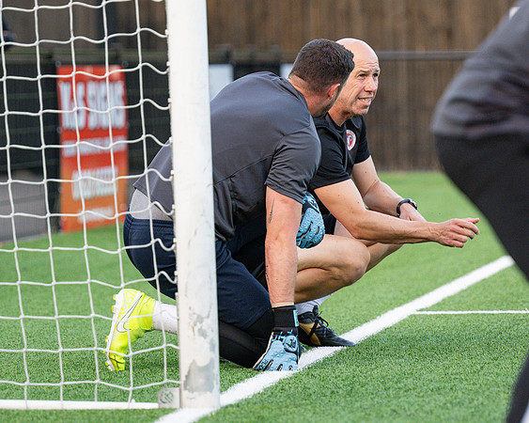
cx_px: 293
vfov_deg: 5.0
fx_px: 4865
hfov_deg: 6.2
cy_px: 140
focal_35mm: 311
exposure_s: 1/800
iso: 2000
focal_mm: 200
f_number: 4
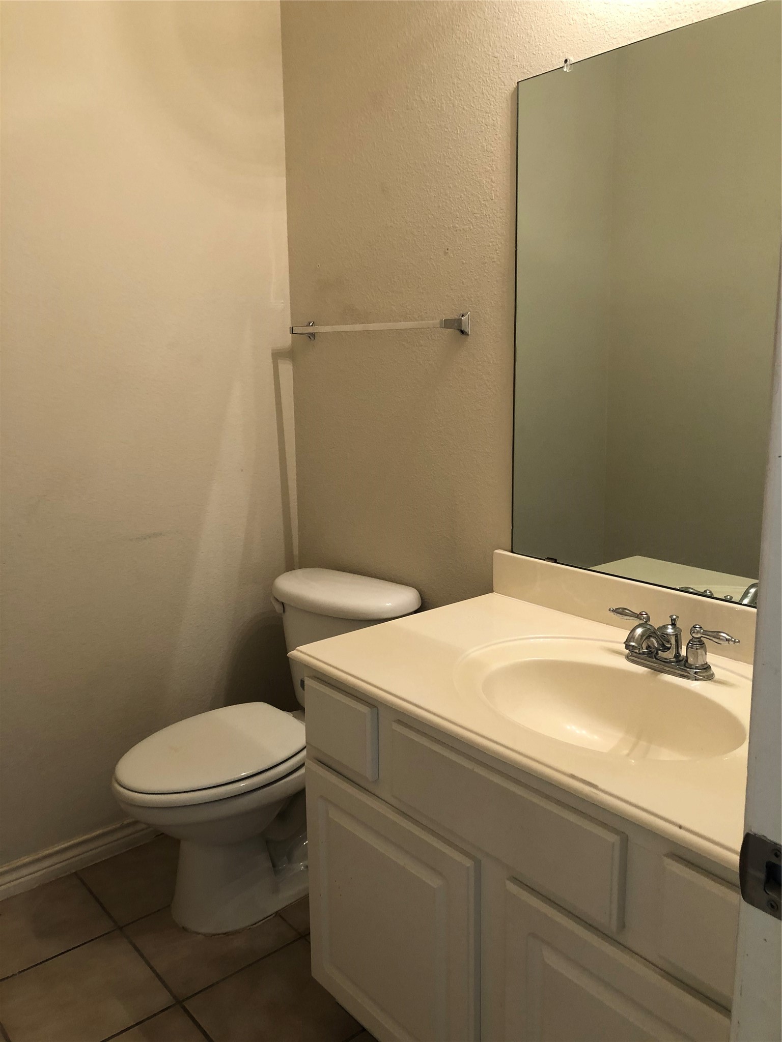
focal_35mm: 28
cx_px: 391
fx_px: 843
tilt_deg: -10.7
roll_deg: +0.6
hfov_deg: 49.7
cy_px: 521
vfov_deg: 63.4
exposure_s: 1/24
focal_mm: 4
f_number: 1.8
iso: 40
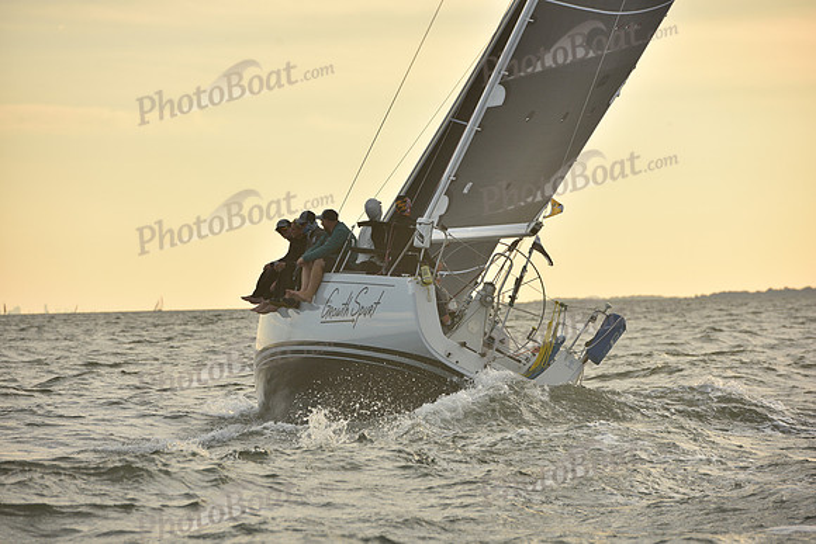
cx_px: 408
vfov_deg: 6.9
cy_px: 272
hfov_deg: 10.3
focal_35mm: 200
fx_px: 4534
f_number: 6.3
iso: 250
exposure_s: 1/640
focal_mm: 200
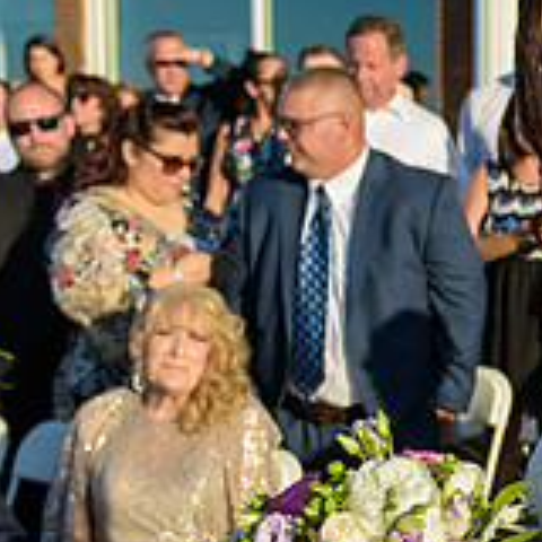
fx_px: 1417
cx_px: 623
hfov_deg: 20.5
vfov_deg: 21.6
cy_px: 320
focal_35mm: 80
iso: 200
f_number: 3.2
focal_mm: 26
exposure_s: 1/1600
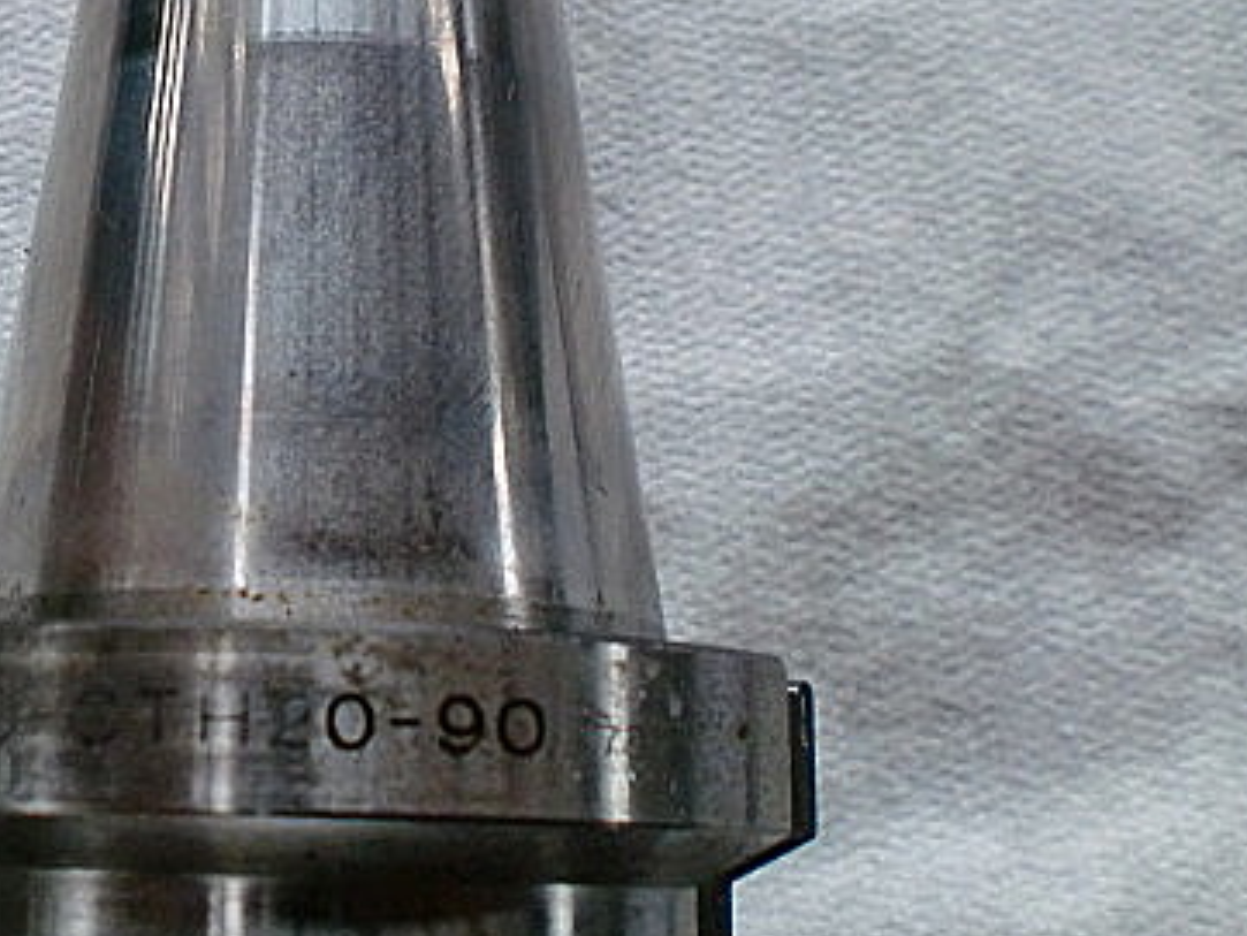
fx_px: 2234
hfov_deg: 30.2
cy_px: 349
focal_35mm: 62
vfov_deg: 23.6
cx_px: 193
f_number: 3.1
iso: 320
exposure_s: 1/60
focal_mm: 6.3
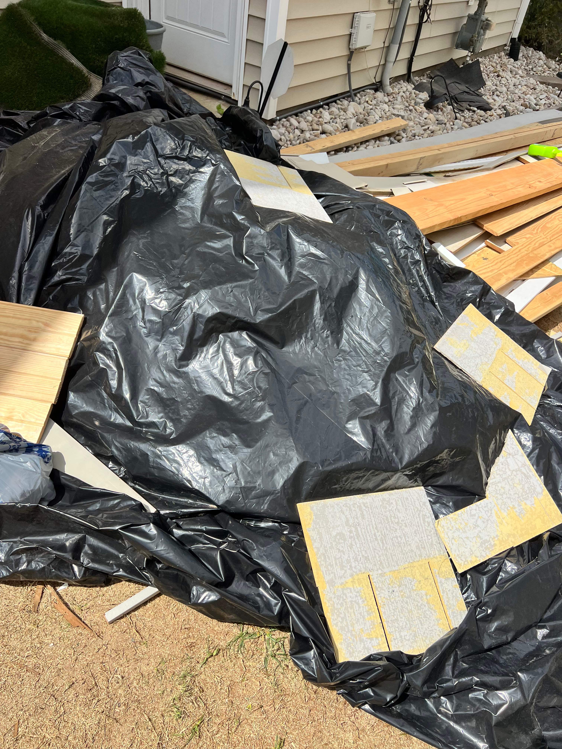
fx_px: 563
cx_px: 281
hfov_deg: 53.1
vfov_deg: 67.3
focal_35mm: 26
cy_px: 374
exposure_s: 1/4630
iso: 50
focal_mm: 5.7
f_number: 1.5
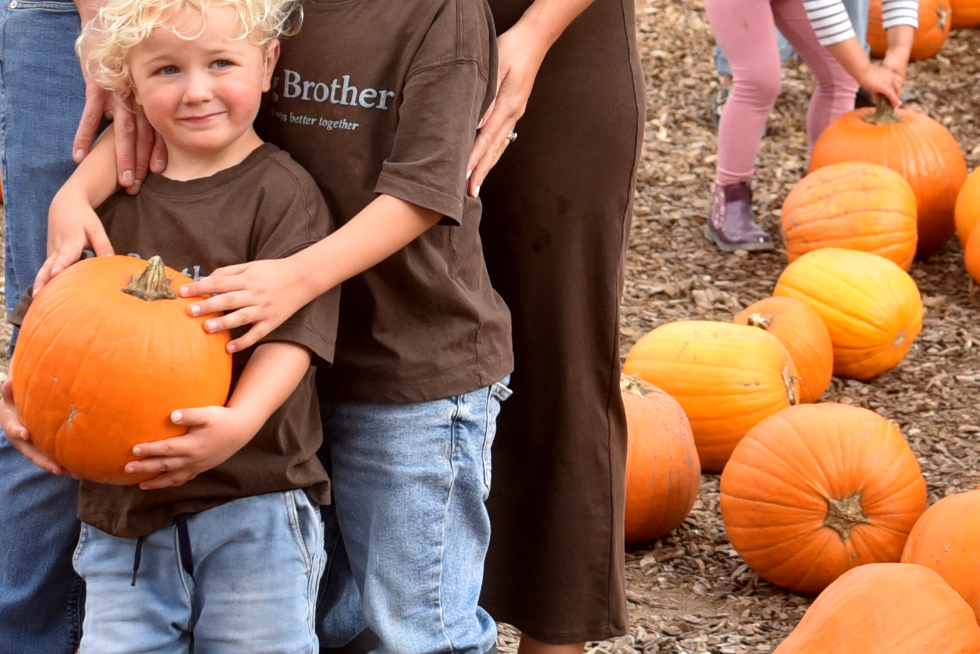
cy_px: -148
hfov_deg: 14.0
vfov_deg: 9.3
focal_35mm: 146
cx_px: 720
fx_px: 3975
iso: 640
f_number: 5
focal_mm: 38
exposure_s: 1/1250
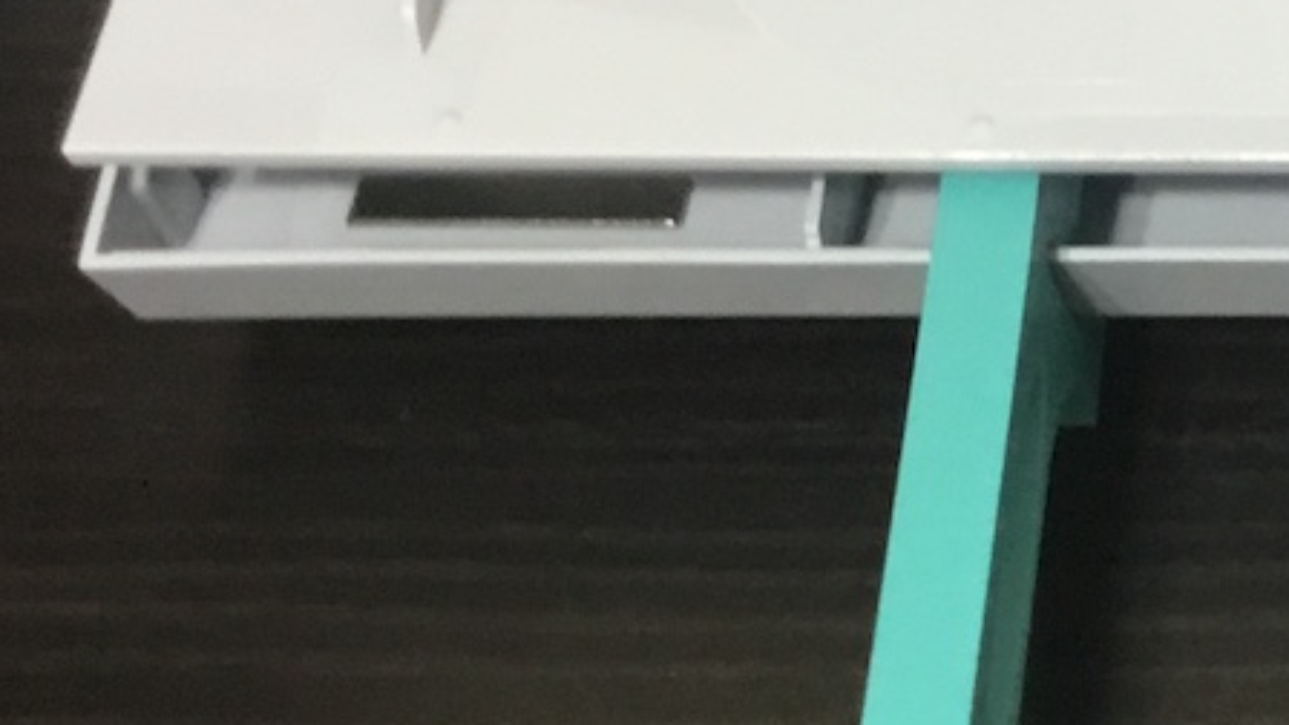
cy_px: 538
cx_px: 1951
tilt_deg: -57.4
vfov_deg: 9.8
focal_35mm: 123
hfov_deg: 15.9
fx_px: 4204
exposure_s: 1/30
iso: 100
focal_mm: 3.3
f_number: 2.4
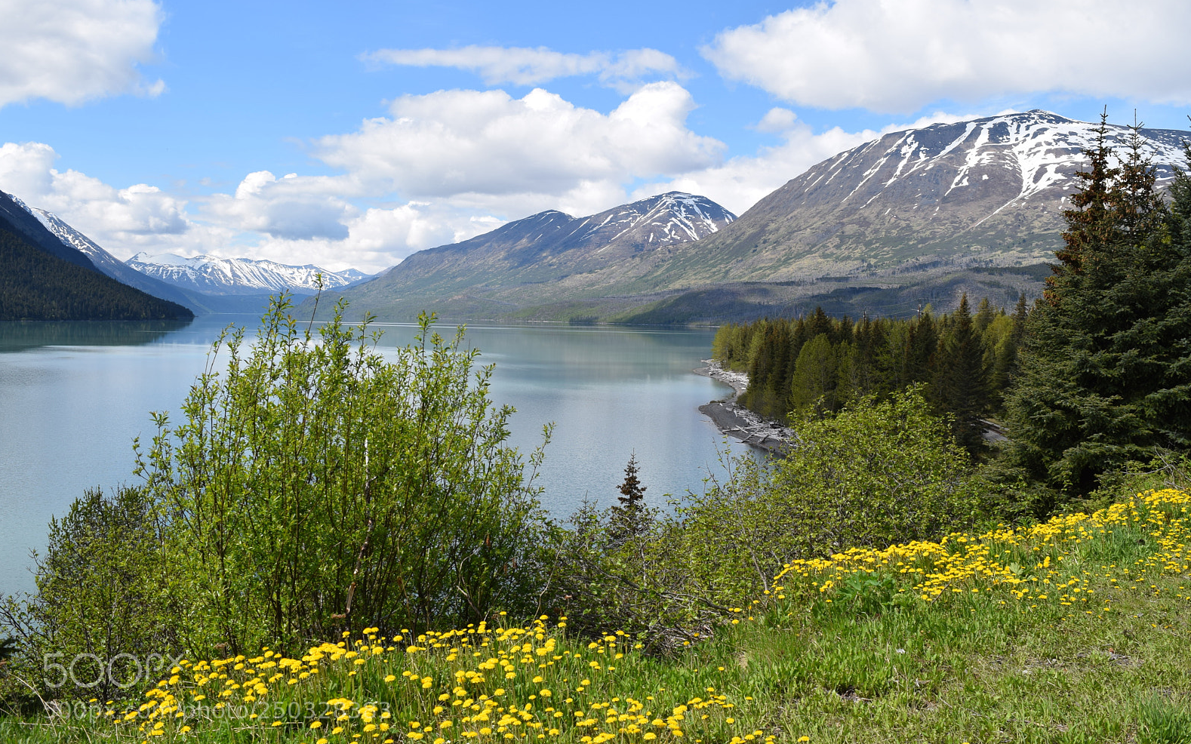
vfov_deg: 40.6
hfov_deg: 61.2
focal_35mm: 31
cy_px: 367
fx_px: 1006
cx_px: 600
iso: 100
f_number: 13
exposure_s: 1/200
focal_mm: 20
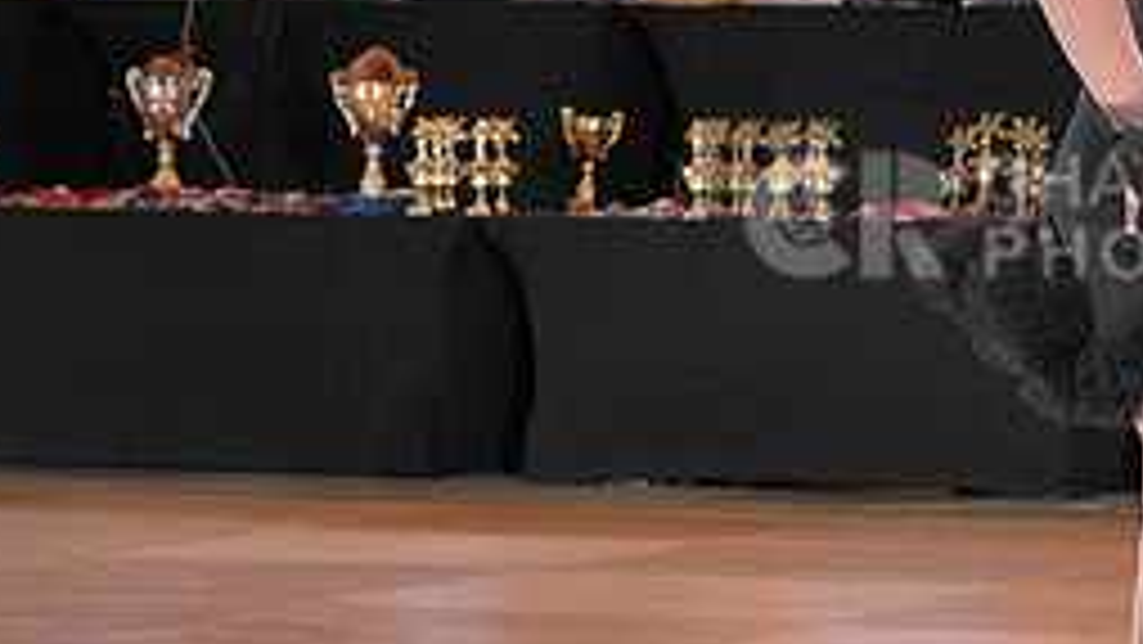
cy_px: 223
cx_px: 1197
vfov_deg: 7.4
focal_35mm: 163
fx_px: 4941
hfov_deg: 13.0
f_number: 5.6
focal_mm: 68
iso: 5000
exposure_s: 1/400
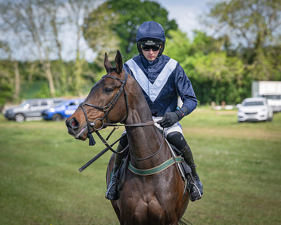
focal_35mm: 194
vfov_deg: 8.0
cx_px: 139
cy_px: 117
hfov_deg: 9.9
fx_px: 1615
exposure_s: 1/3200
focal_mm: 120
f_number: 4
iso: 400
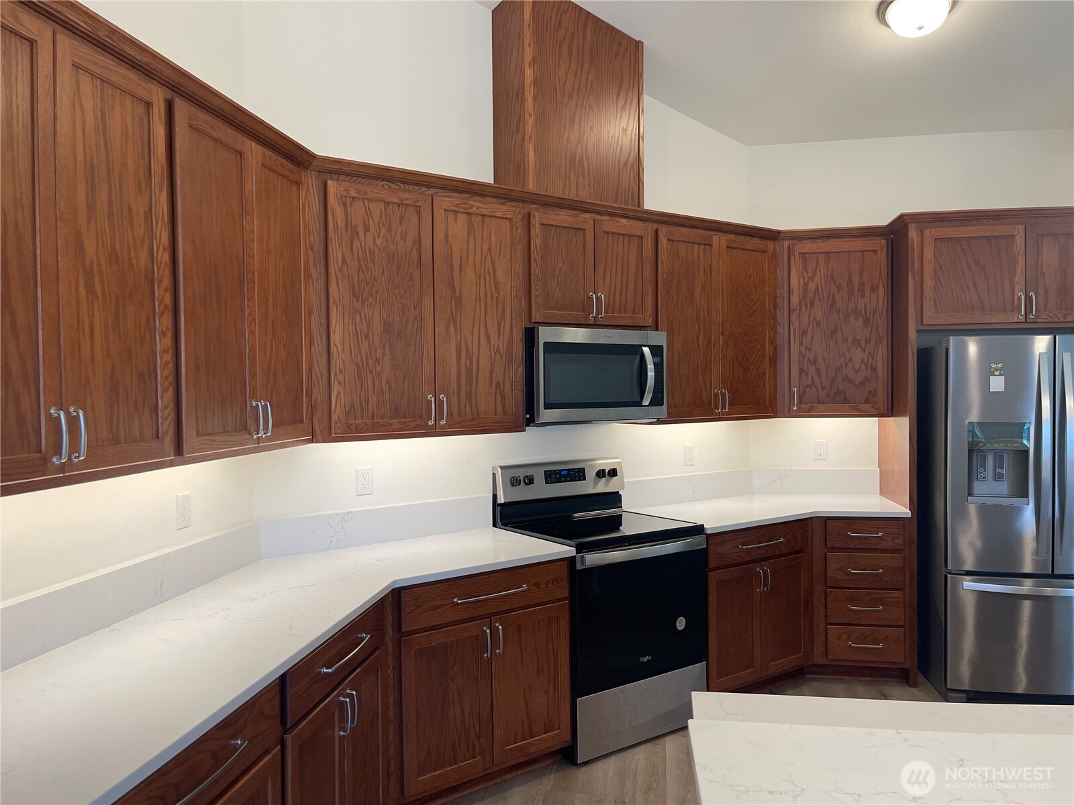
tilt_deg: -1.3
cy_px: 402
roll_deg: +0.6
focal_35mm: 25
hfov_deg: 69.4
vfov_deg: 54.9
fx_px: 776
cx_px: 537
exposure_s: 1/120
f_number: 1.6
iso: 100
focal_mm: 5.1
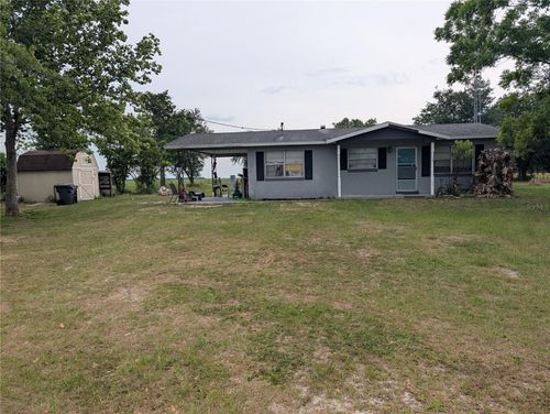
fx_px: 382
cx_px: 275
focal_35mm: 24
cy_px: 207
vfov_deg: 56.9
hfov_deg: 71.5
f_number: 1.68
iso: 20
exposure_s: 1/548
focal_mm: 6.9
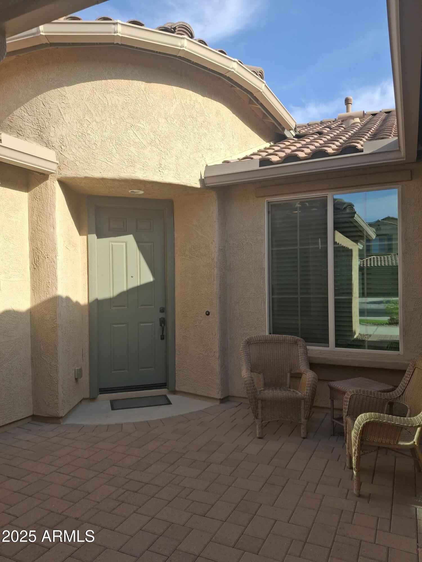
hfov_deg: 54.9
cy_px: 281
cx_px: 211
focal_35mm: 25
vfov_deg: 69.4
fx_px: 406
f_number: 1.8
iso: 32
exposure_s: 1/1269
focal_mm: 4.69
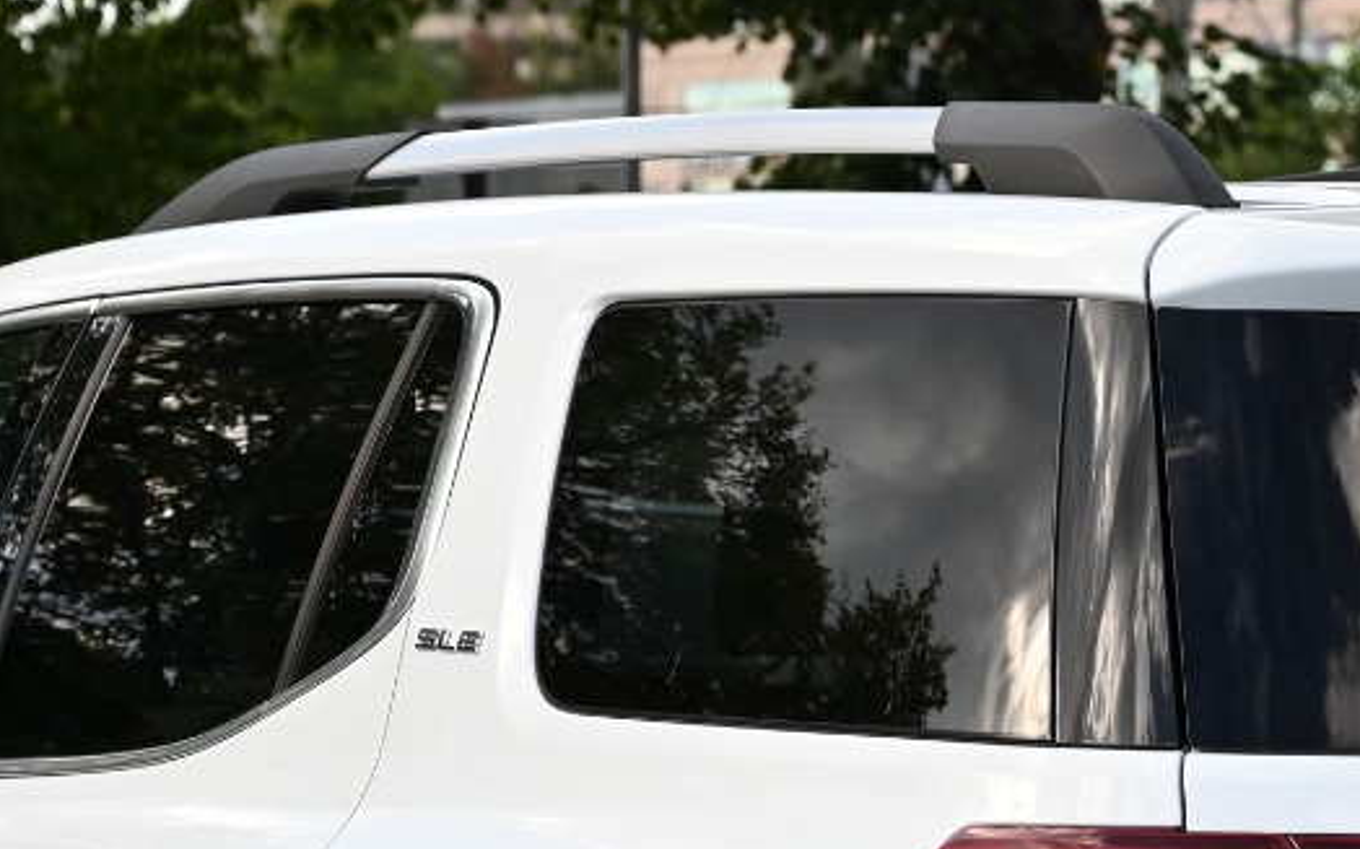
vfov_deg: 6.5
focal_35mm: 199
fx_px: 7373
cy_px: 1202
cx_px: 1025
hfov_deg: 10.5
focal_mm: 63
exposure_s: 1/250
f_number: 5.6
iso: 160
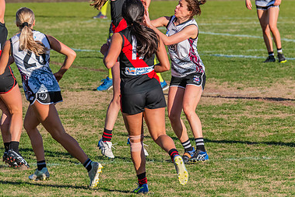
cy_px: 19
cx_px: 121
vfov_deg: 1.8
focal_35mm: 772
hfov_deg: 2.7
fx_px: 6328
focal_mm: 420
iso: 800
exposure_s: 1/1250
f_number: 10
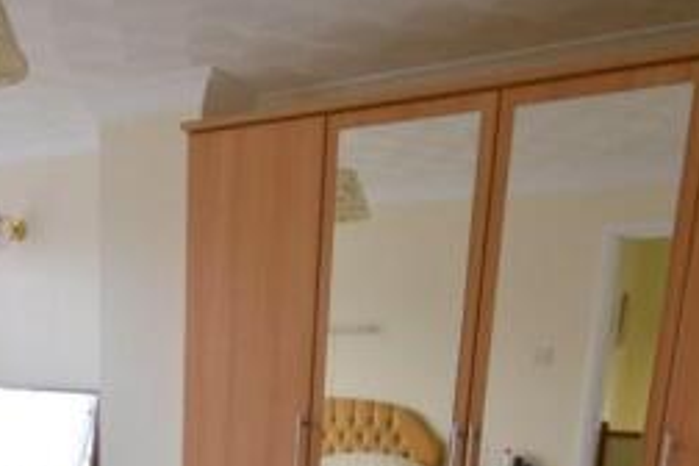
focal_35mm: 39
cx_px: 223
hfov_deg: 48.6
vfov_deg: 29.9
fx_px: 757
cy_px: 540
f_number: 5.6
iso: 280
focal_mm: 10
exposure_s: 1/60
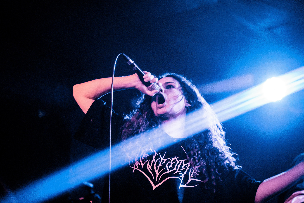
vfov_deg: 17.1
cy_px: 95
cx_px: 162
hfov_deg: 25.4
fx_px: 674
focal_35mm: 80
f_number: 2.8
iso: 5000
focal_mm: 75
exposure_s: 1/160
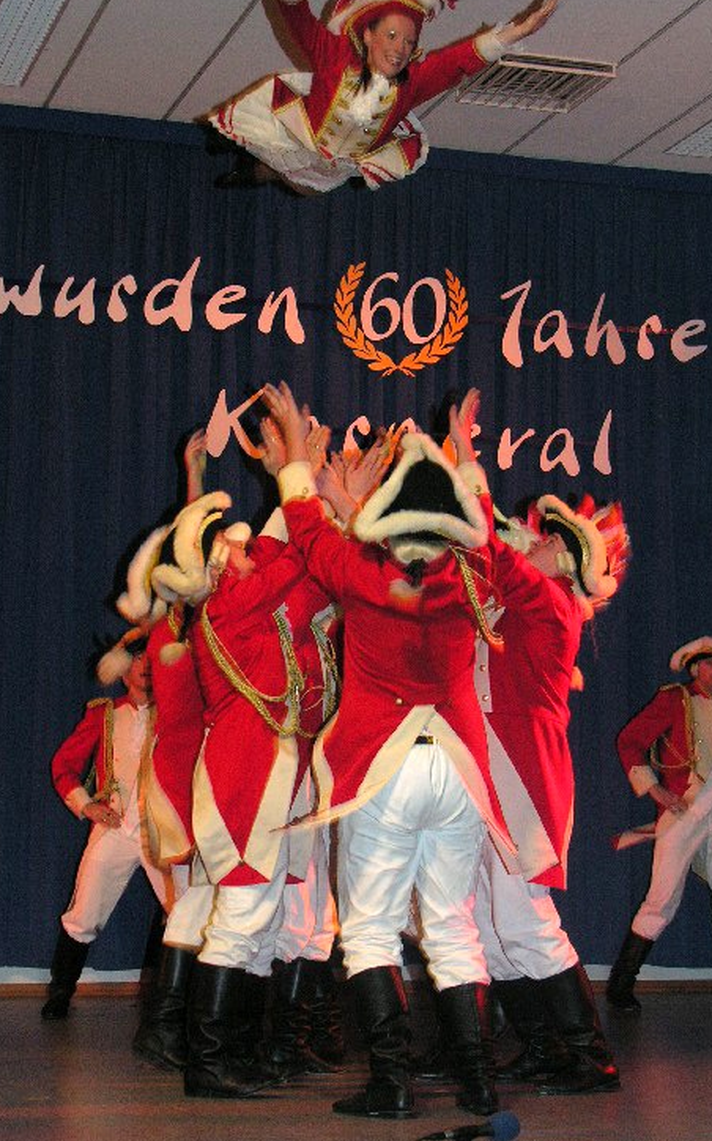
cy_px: 522
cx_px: 310
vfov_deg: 27.5
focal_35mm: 75
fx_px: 2330
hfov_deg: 17.4
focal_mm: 16.4
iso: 200
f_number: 4
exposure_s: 1/60.1
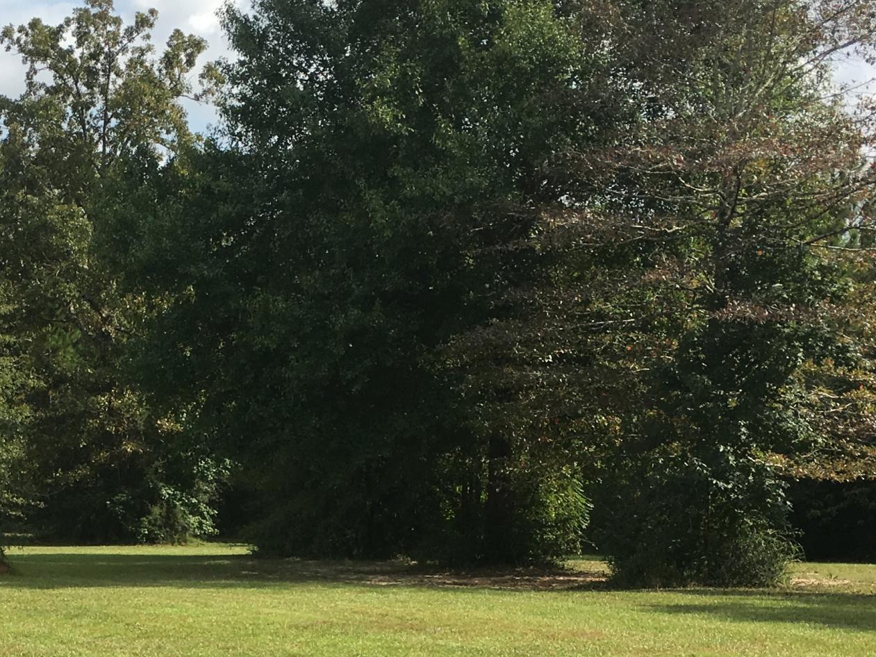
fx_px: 1746
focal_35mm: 69
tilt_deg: -5.0
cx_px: 164
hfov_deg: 27.5
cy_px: 617
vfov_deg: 20.8
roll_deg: -0.3
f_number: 2.2
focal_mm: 4.15
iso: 25
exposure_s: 1/1451
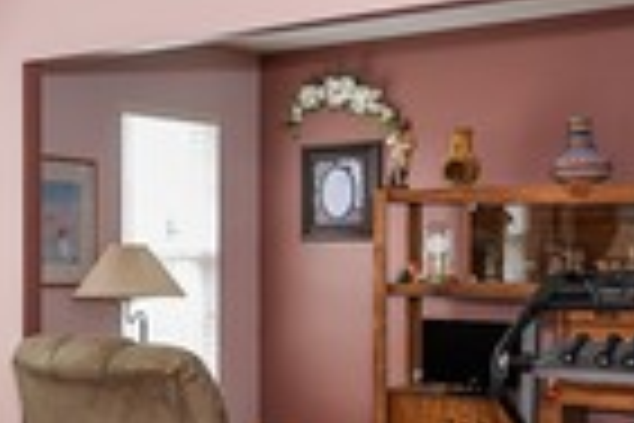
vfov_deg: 20.0
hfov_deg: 26.5
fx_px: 1197
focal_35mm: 68
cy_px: 281
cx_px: -121
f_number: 8
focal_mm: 15
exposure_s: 1/25
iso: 200
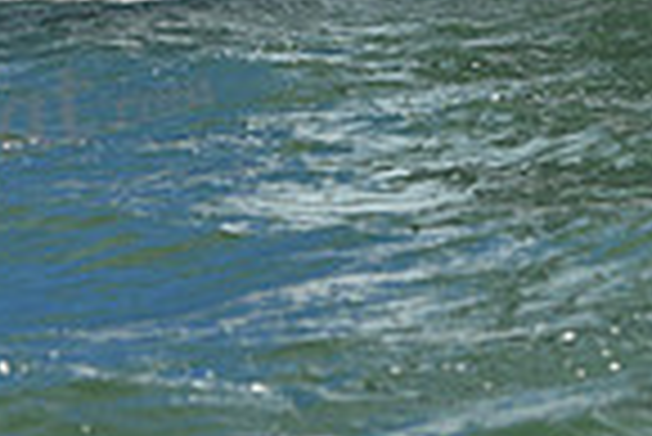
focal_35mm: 280
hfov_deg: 7.3
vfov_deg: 4.9
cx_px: 450
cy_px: -142
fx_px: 5076
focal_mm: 70
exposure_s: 1/640
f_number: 4.5
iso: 250
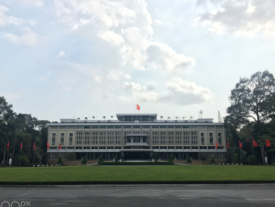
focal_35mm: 33
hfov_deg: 55.3
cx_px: 138
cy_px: 114
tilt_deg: +10.2
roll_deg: +0.0
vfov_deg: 42.9
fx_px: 262
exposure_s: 1/1304
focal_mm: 4.15
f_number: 2.2
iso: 25
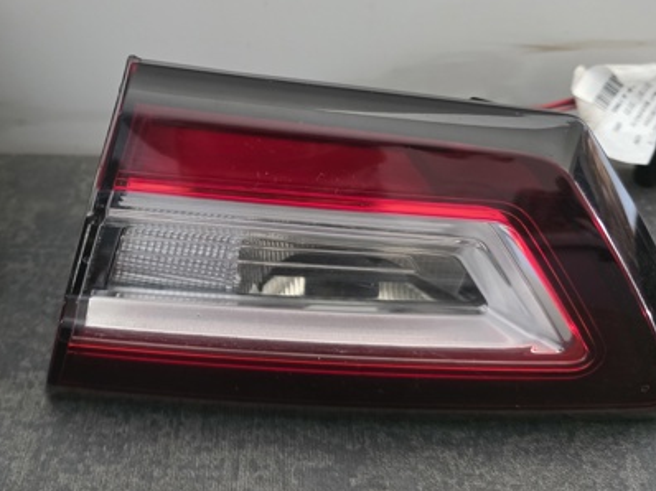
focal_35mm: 37
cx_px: 226
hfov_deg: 49.4
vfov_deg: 38.1
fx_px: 701
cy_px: 157
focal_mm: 6.3
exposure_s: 1/100
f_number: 1.7
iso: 1250
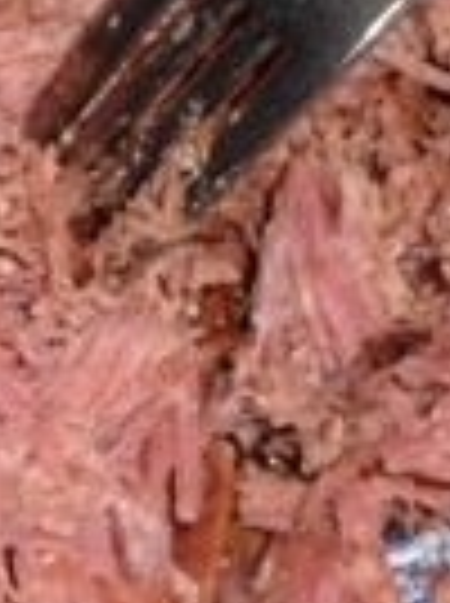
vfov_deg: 8.6
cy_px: 315
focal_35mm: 230
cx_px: -18
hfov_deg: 6.4
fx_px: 3999
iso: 100
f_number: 4.2
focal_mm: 8
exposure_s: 1/30
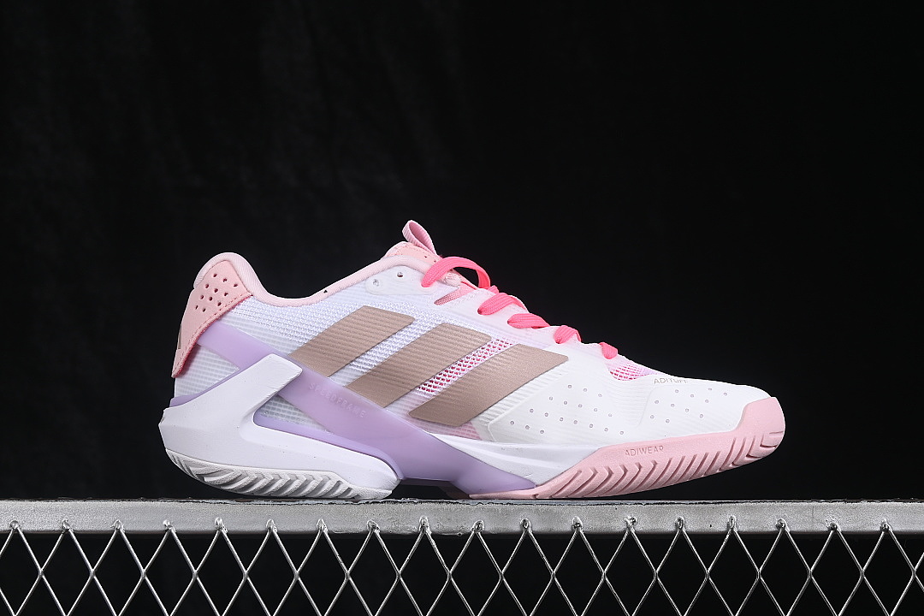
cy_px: 308
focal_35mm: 75
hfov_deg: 27.0
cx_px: 462
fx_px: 1925
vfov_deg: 18.2
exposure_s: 1/80
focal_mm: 50
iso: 160
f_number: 8
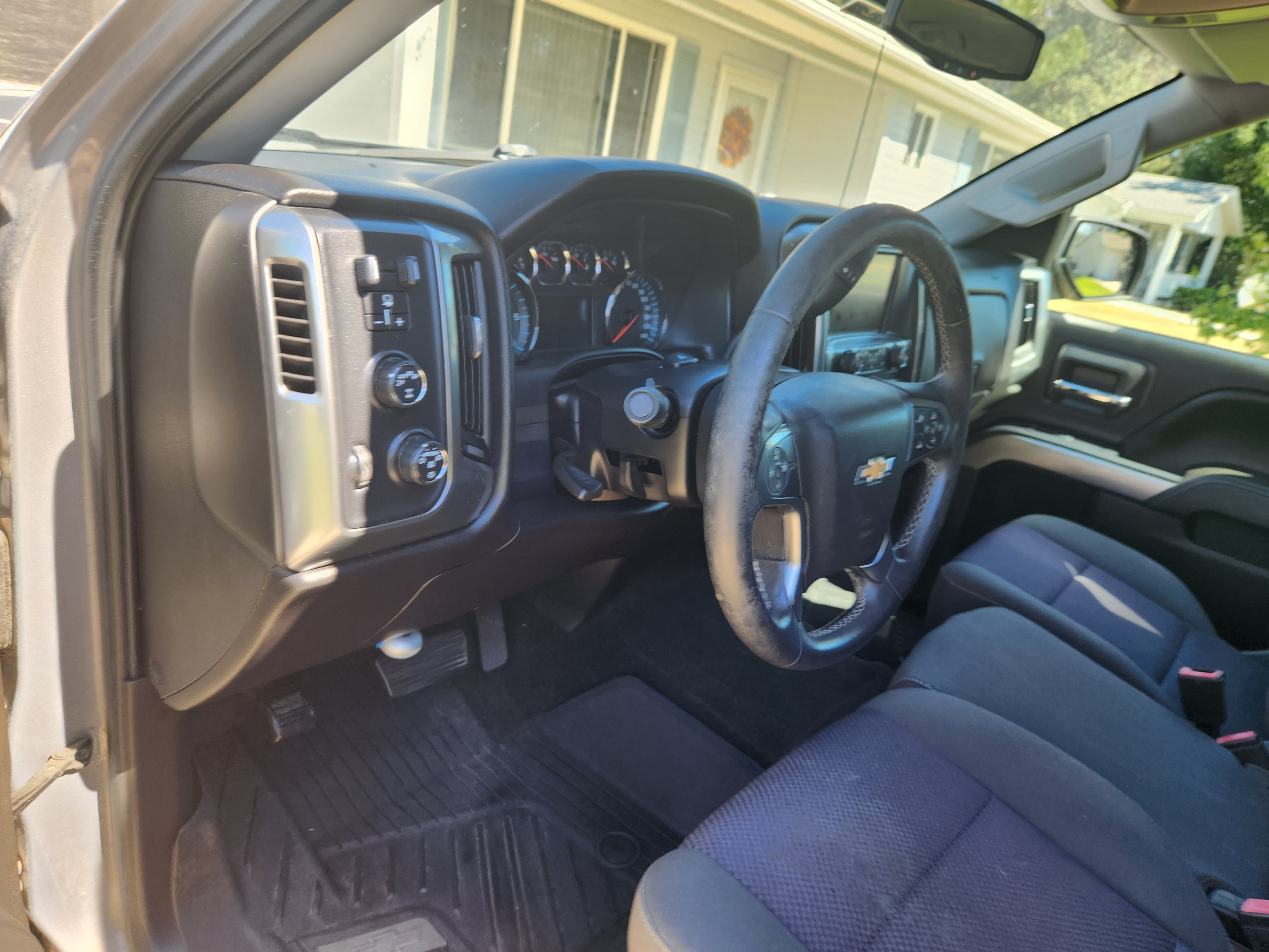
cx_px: 634
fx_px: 843
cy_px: 476
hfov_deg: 73.9
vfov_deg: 58.9
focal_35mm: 23
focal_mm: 5.4
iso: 32
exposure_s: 1/180
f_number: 1.8
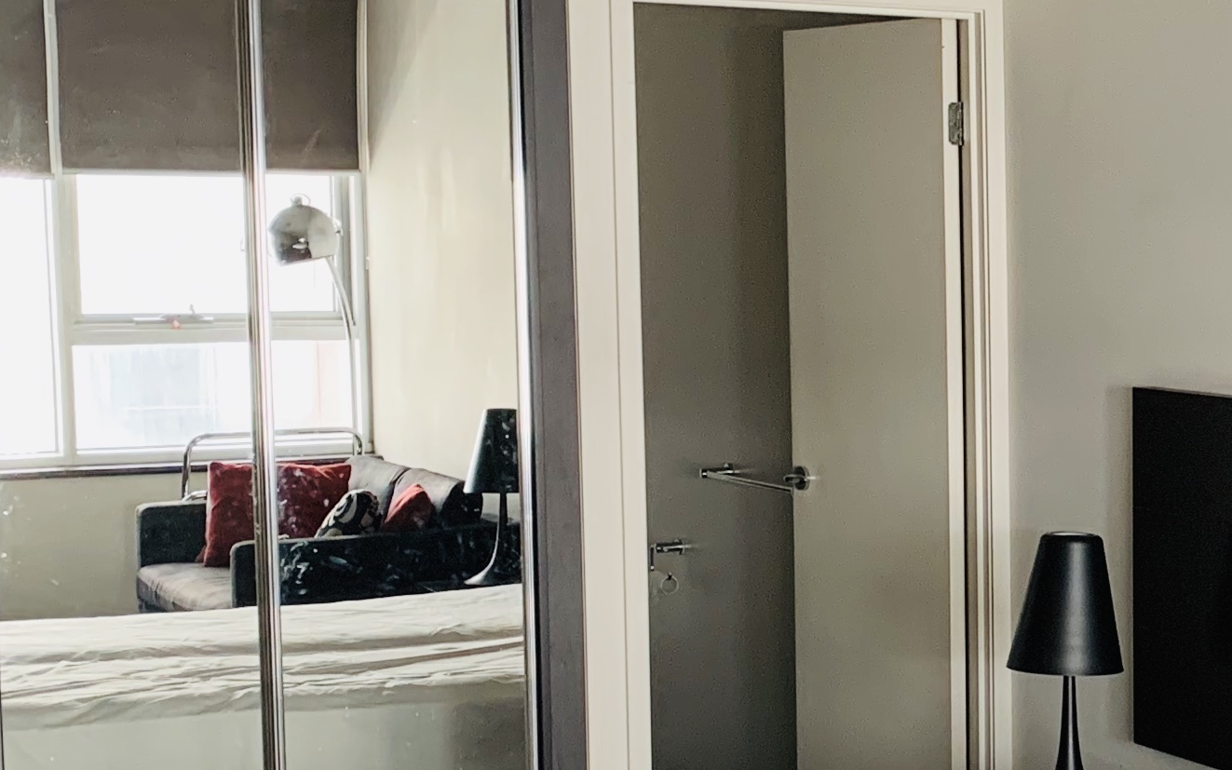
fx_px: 2821
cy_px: 540
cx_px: 1467
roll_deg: -0.9
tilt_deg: -5.6
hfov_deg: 22.7
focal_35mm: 84
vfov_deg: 15.5
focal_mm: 4.25
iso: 125
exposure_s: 1/60
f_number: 1.8
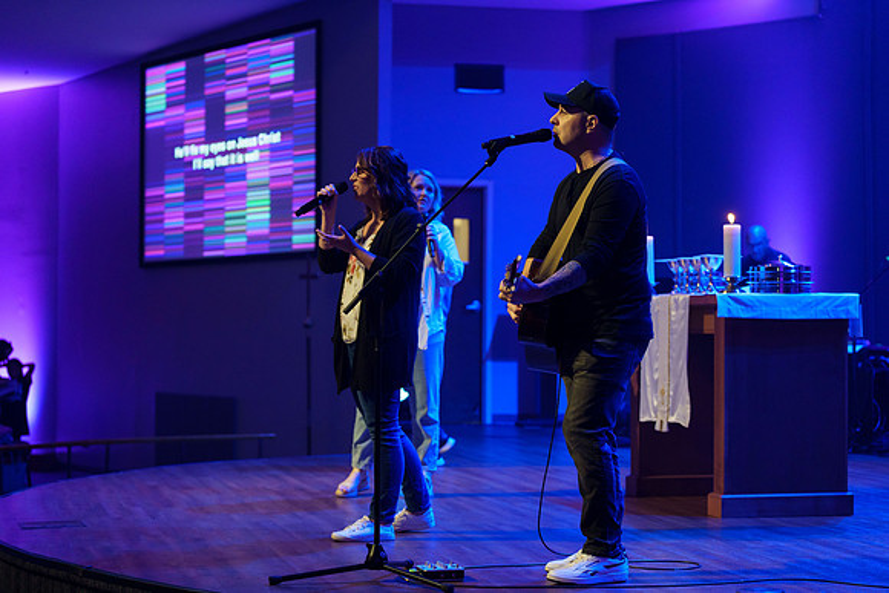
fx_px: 1729
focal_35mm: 70
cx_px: 444
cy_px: 296
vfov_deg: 19.5
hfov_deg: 28.8
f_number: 2.8
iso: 1600
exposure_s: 1/200
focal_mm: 70
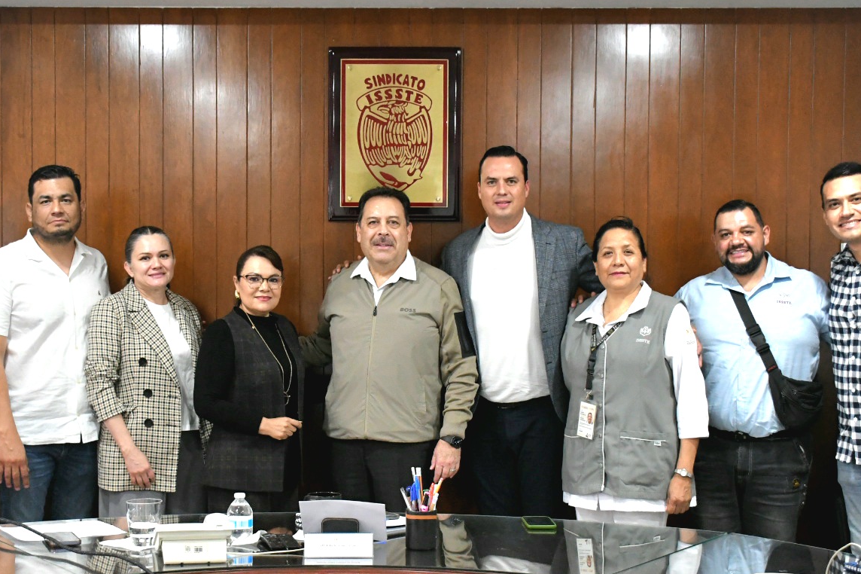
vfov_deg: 26.4
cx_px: 390
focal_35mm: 51
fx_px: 1219
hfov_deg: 38.9
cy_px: 336
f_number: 5
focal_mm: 24
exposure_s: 1/125
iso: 4000
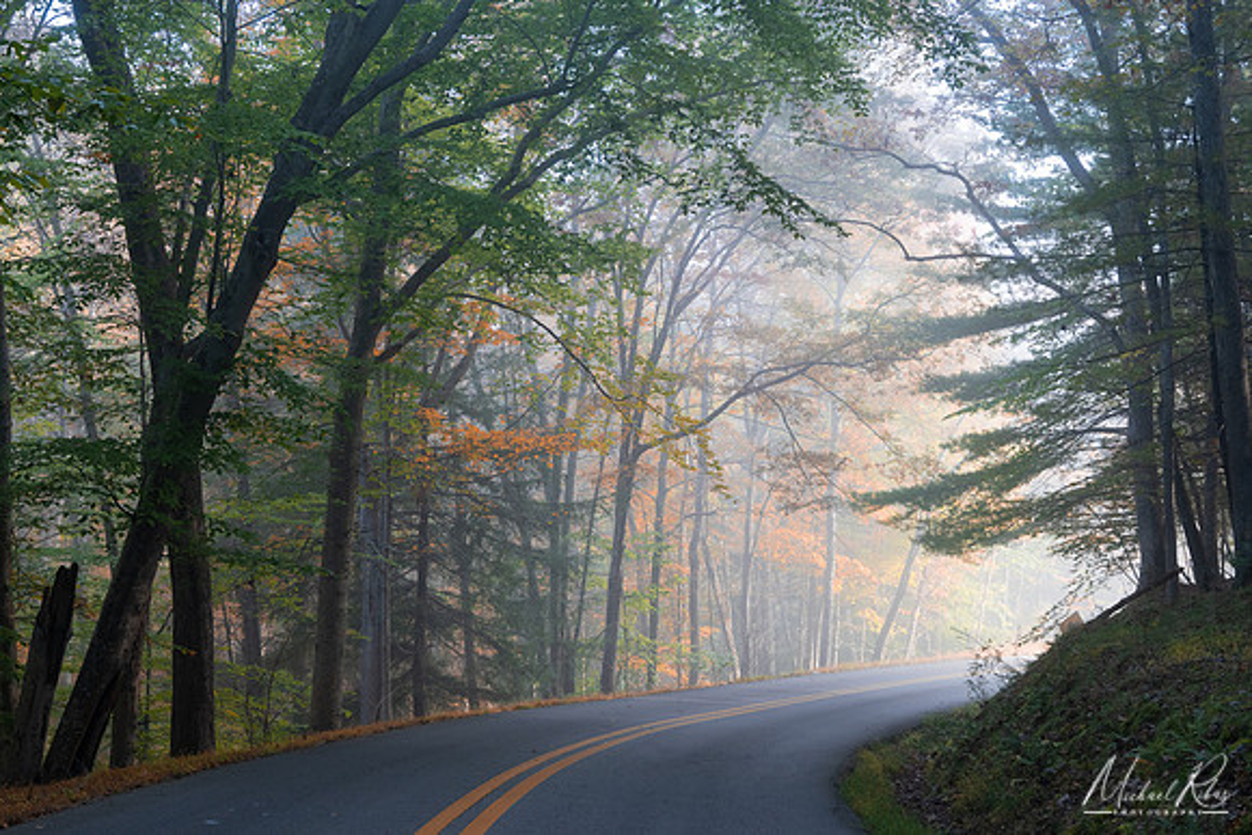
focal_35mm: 58
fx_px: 2035
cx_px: 626
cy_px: 418
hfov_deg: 34.2
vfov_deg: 23.2
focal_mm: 39
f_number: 8
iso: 400
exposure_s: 1/30
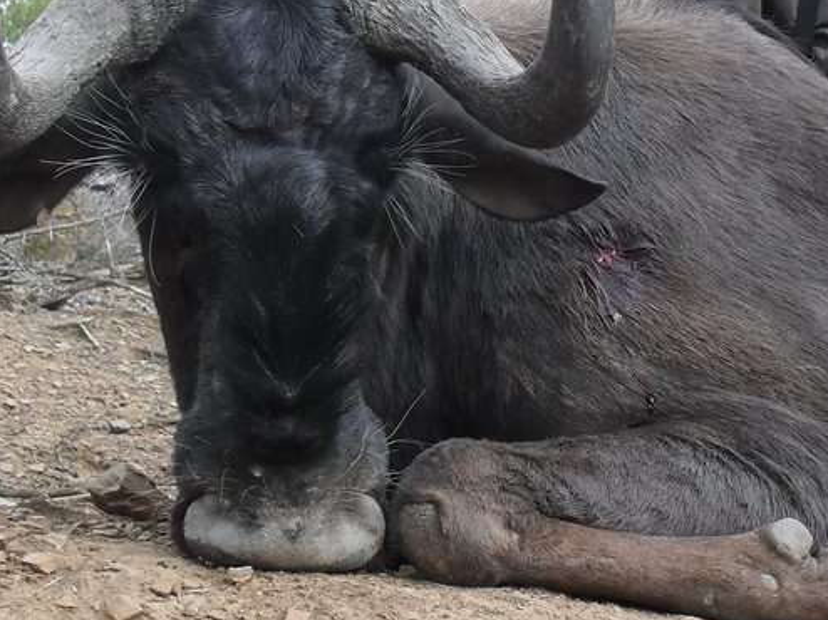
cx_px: 674
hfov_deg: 24.9
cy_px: 220
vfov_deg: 19.1
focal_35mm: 77
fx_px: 1841
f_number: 2.8
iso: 80
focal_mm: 6.3
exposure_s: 1/90
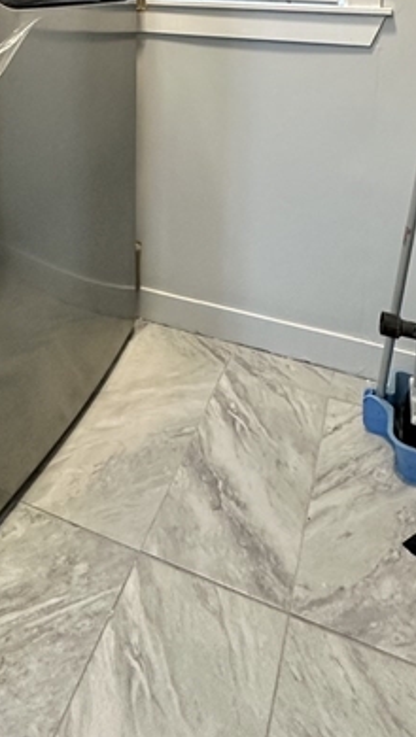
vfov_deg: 54.0
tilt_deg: -4.5
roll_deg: -1.4
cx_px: 170
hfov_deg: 38.9
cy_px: 43
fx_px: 587
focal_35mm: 30
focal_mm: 2.22
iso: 320
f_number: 2.2
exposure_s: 1/60
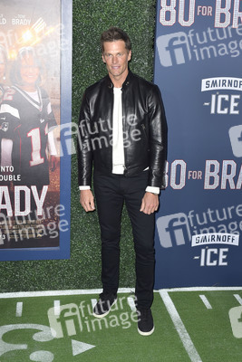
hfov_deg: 36.9
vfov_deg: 53.1
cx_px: 121
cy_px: 181
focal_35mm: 36
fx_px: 363
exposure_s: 1/250
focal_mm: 36
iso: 500
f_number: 6.3
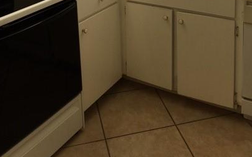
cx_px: 134
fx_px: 336
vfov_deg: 23.6
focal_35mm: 49
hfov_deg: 41.0
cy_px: -39
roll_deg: -0.3
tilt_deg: -7.6
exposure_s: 1/40
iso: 25
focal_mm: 4.15
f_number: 2.2
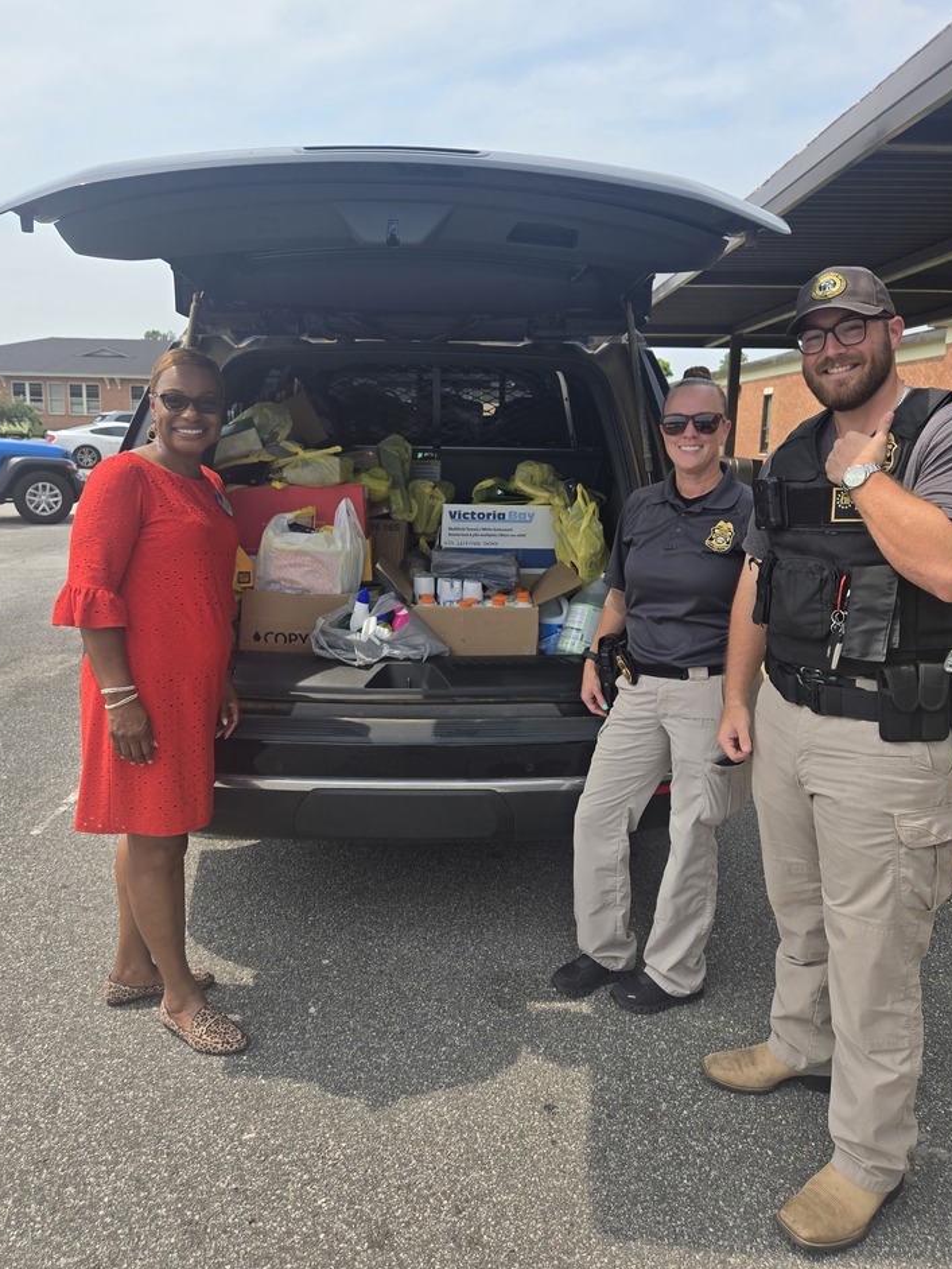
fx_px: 916
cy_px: 581
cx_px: 474
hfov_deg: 54.9
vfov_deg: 69.3
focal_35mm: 25
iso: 25
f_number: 1.8
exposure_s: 1/1509
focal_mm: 5.4
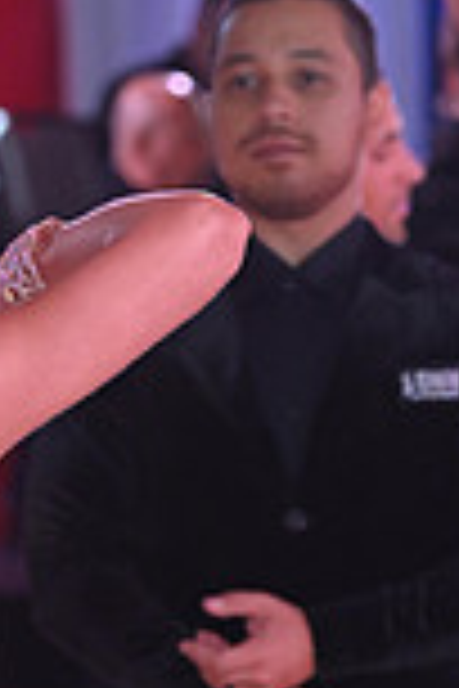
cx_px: 97
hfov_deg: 2.8
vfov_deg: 4.2
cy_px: 1048
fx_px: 9428
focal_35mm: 493
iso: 1600
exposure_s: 1/200
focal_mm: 130
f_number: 5.6
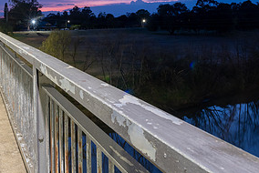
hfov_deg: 38.5
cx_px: 44
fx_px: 353
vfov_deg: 26.7
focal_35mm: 49
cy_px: 18
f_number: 7.1
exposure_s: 4
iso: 200
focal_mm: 16
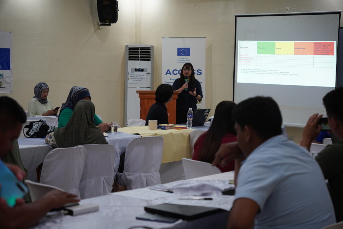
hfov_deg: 33.9
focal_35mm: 59
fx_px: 563
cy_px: 114
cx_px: 172
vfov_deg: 23.0
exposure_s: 1/160
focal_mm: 39.4
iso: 500
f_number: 2.8
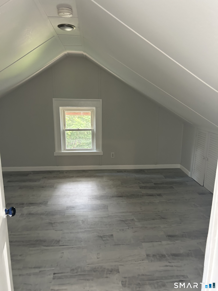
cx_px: 109
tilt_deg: -11.5
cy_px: 146
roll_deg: -1.3
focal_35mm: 26
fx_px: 218
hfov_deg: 53.1
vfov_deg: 67.3
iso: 250
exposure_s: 1/60
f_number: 1.5
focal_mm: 5.7
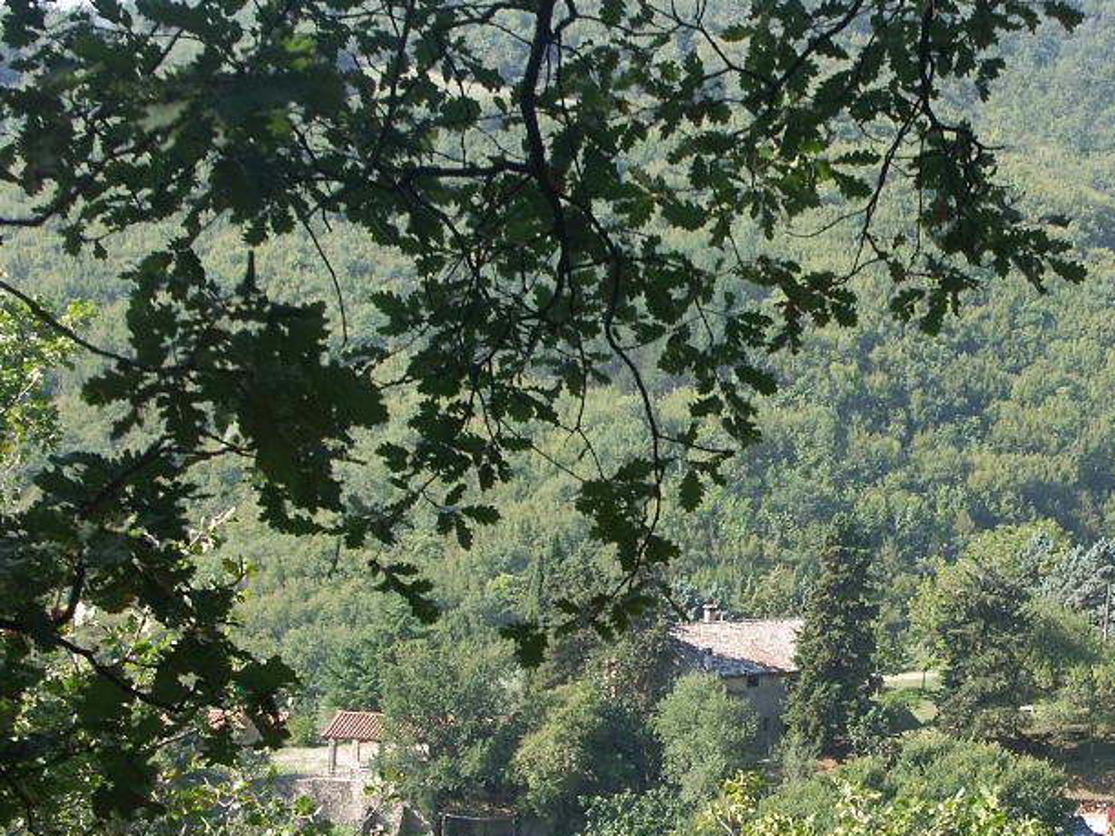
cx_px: 933
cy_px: 570
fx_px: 3671
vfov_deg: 13.0
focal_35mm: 114
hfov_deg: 17.1
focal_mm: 17.42
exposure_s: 1/100
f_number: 6.3
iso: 64
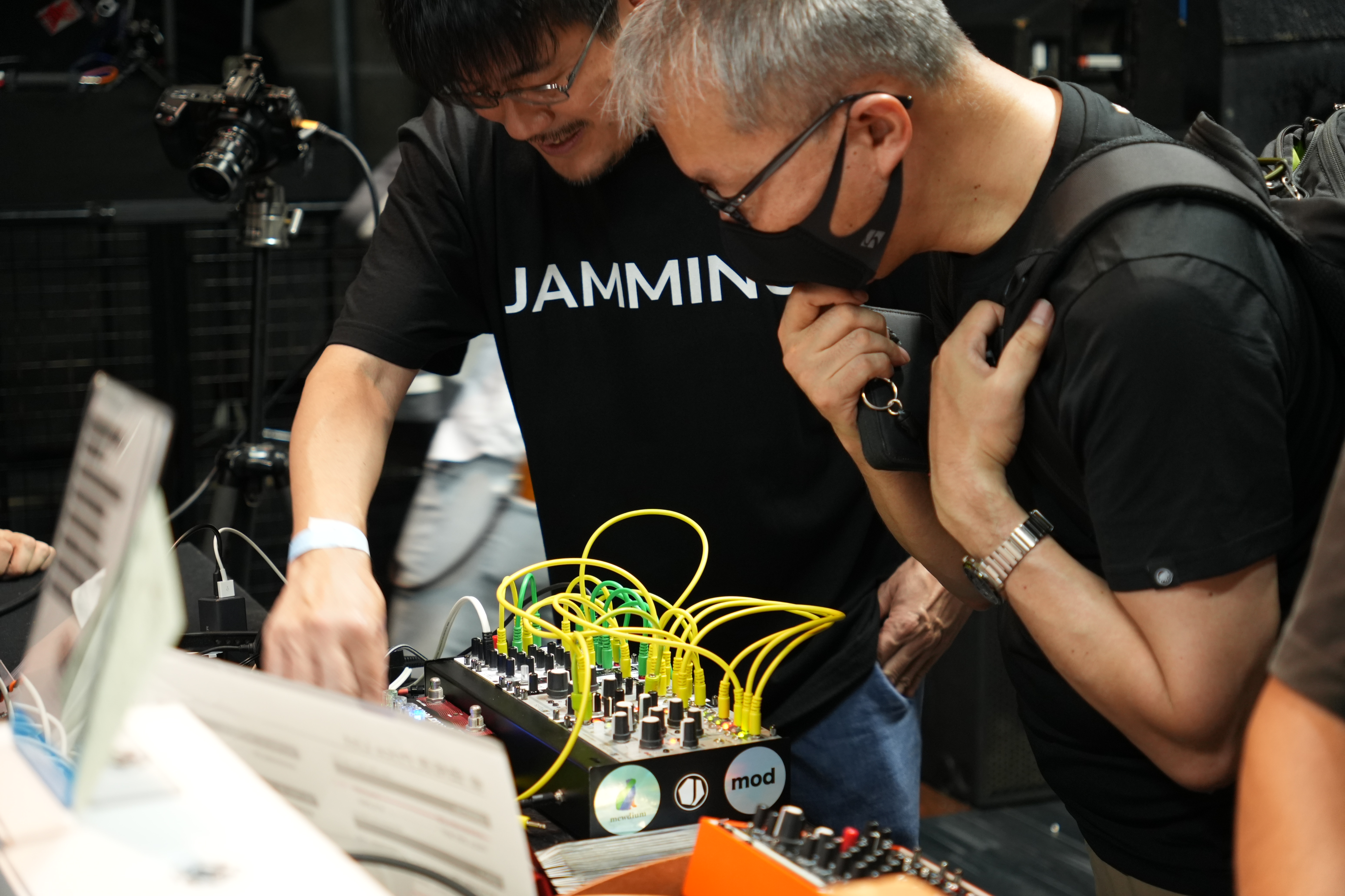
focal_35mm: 55
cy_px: 448
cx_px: 672
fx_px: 2062
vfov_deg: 24.5
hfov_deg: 36.1
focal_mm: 36.8
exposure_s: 1/20
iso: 800
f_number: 2.8
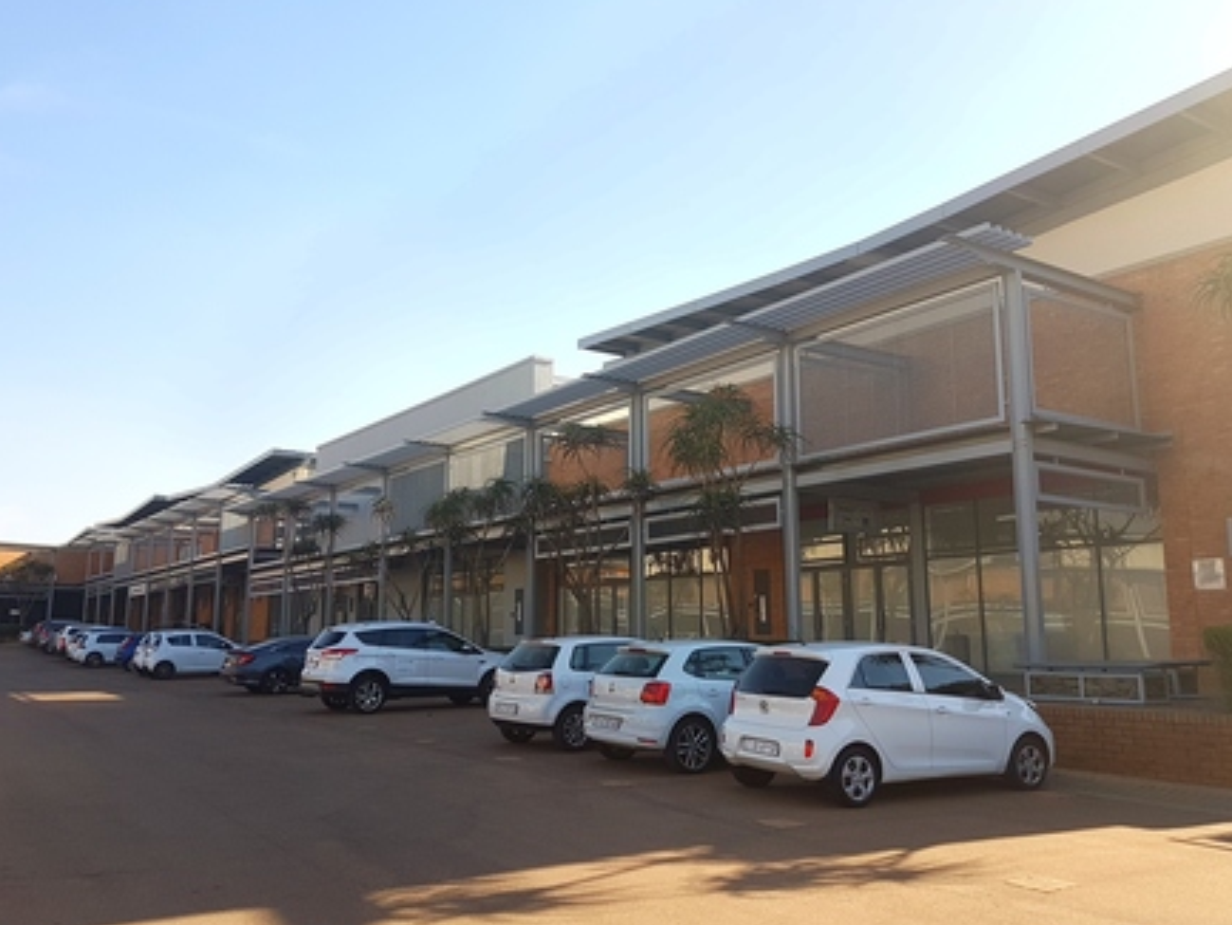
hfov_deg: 59.9
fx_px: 1068
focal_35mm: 30
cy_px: 448
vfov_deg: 46.8
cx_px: 600
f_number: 1.7
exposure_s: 1/1014
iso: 40
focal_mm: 4.2
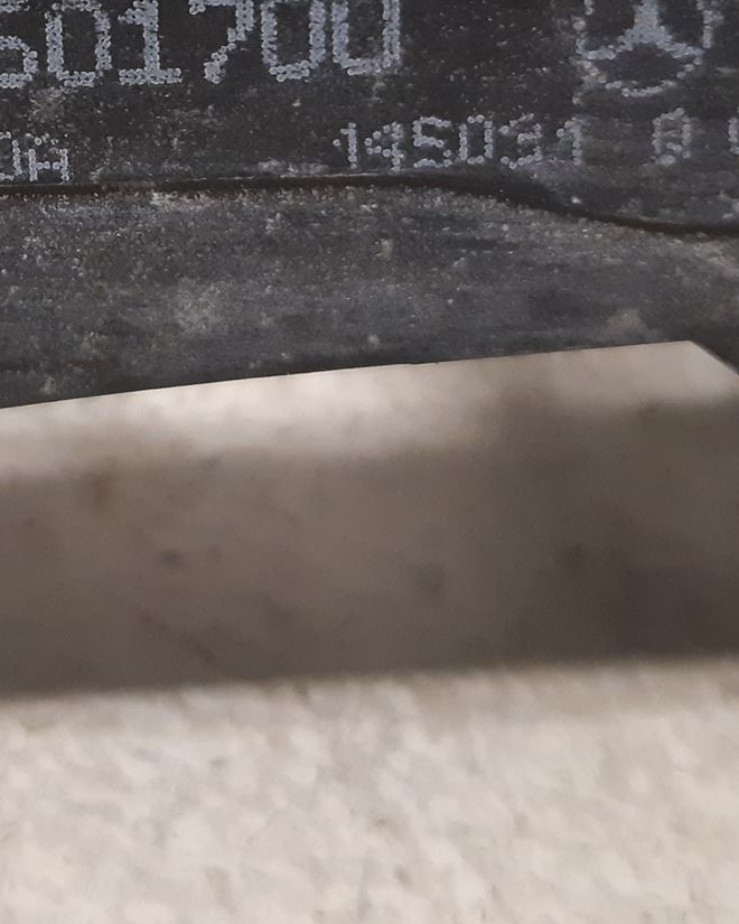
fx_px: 1722
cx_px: 1
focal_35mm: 63
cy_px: 85
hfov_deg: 23.2
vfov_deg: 28.8
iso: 320
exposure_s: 1/50
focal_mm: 3.93
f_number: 1.7
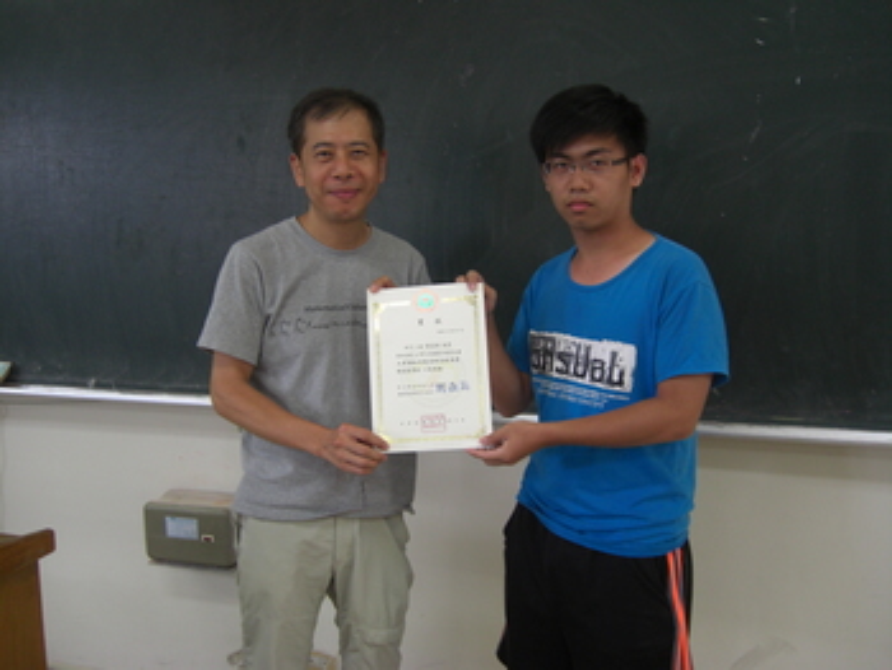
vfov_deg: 37.8
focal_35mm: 38
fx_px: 980
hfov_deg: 48.9
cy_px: 335
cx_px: 446
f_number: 2.8
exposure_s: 1/50
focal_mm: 7.9
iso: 200
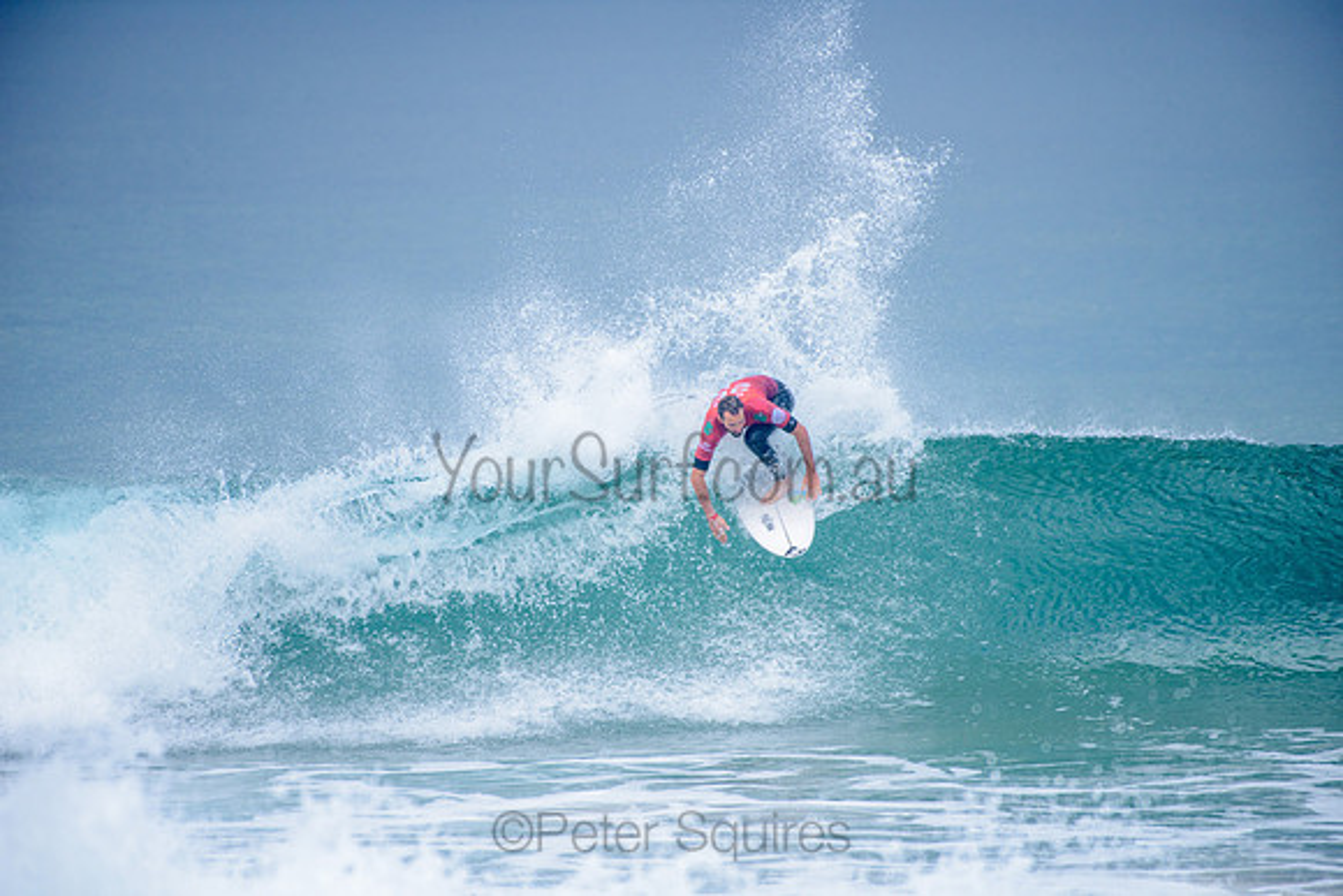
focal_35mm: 500
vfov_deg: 2.8
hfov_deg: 4.1
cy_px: 448
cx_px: 672
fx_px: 18656
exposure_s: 1/2000
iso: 320
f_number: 5.6
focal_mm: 500
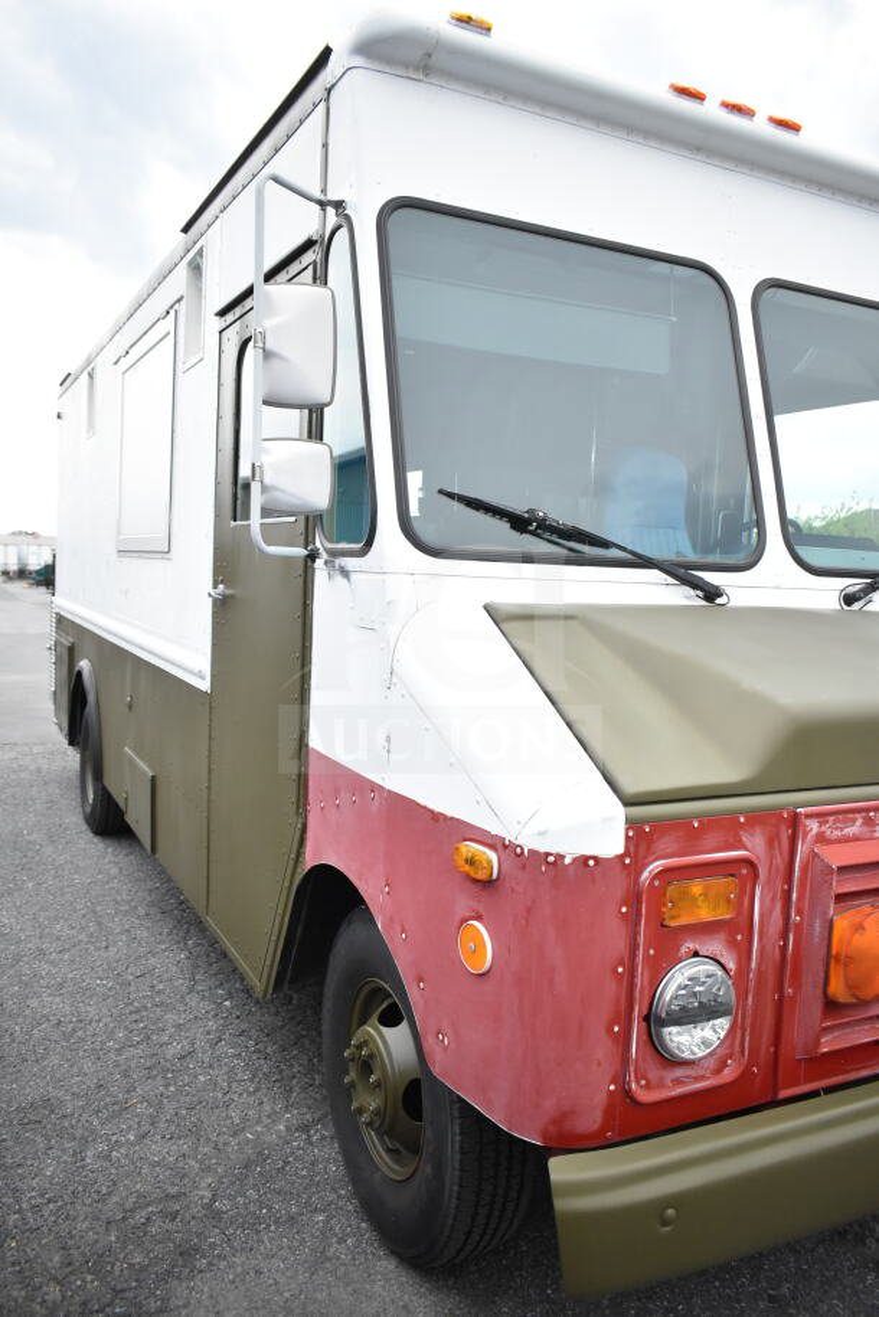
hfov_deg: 48.0
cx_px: 440
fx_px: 988
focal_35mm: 27
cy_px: 658
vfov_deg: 67.4
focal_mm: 18
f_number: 3.5
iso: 1600
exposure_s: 1/4000
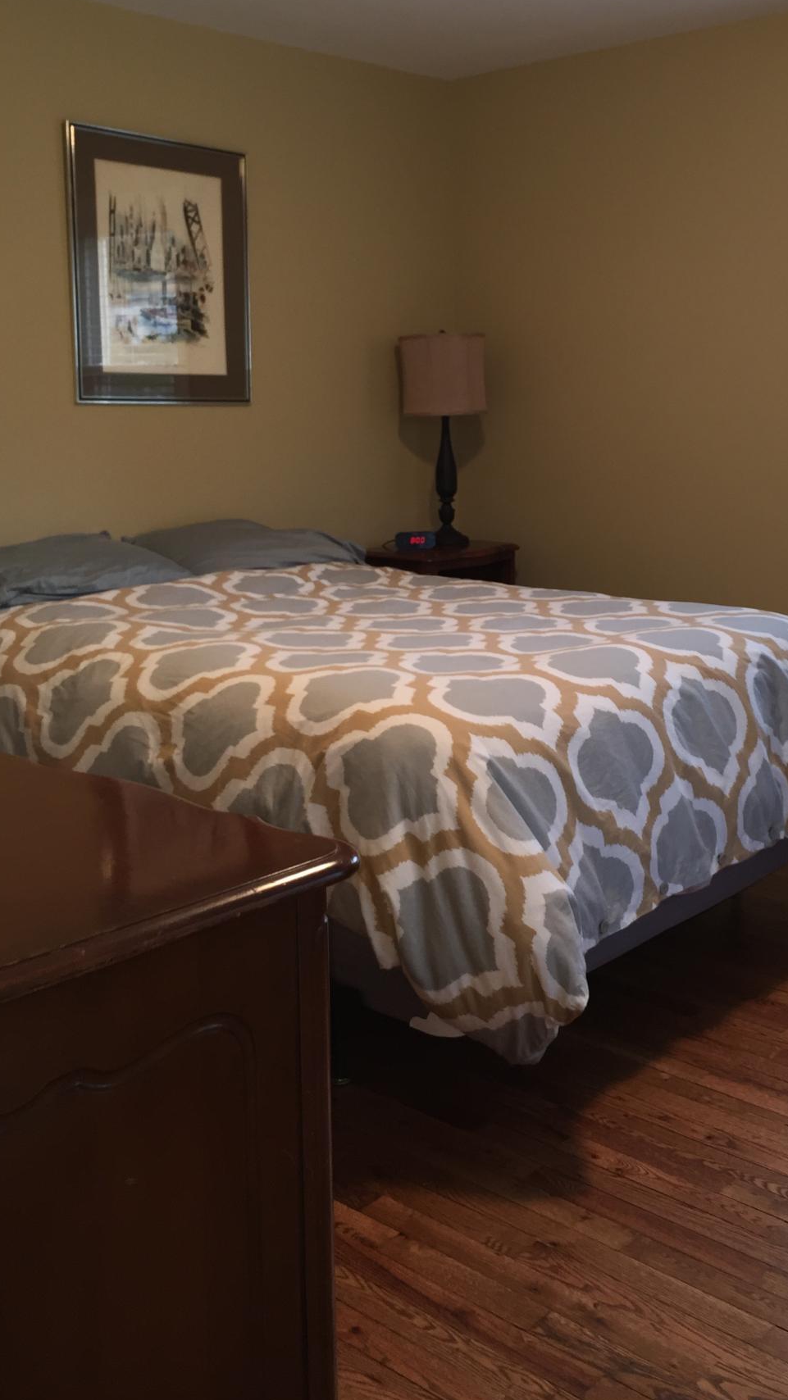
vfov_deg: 53.8
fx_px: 1374
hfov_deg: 31.7
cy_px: 591
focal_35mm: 37
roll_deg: +0.9
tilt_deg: -6.8
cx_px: 530
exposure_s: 1/30
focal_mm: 4.15
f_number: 2.2
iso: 64
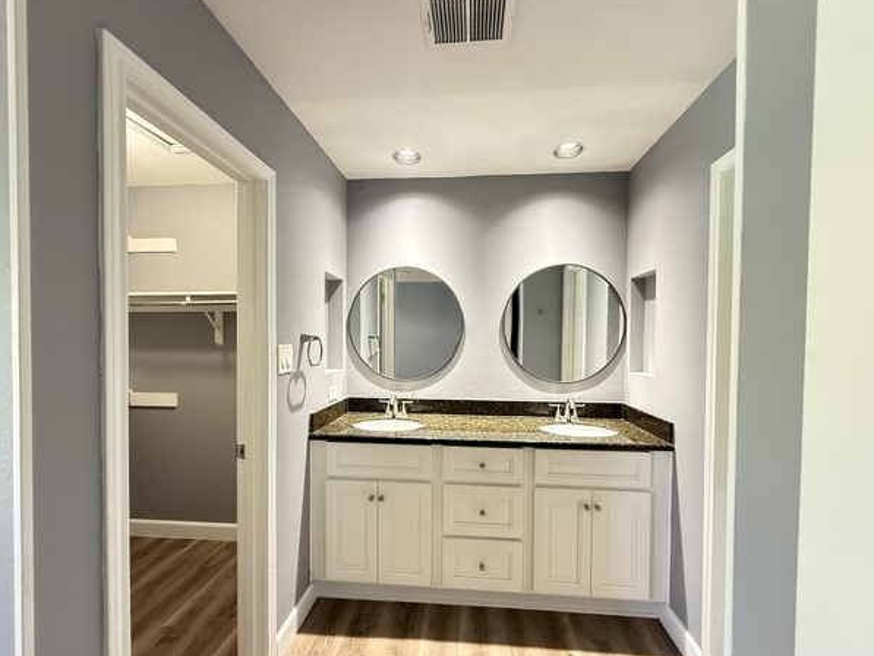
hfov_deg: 98.2
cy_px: 344
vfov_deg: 81.7
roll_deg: -0.8
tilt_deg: -0.3
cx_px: 442
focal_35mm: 15
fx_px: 379
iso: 640
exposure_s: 1/60
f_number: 2.2
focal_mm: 2.22
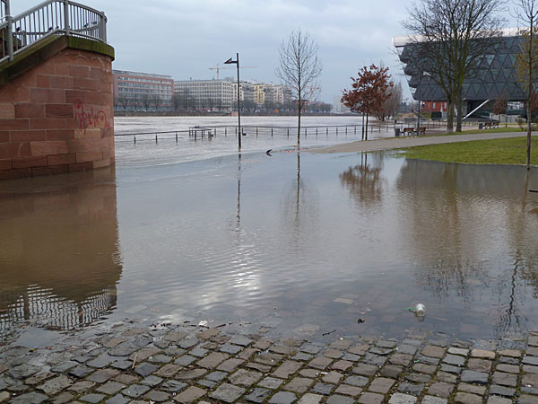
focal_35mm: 35
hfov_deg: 52.6
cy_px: 202
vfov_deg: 40.7
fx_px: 544
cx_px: 269
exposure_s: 1/125
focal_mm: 5.7
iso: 80
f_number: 4
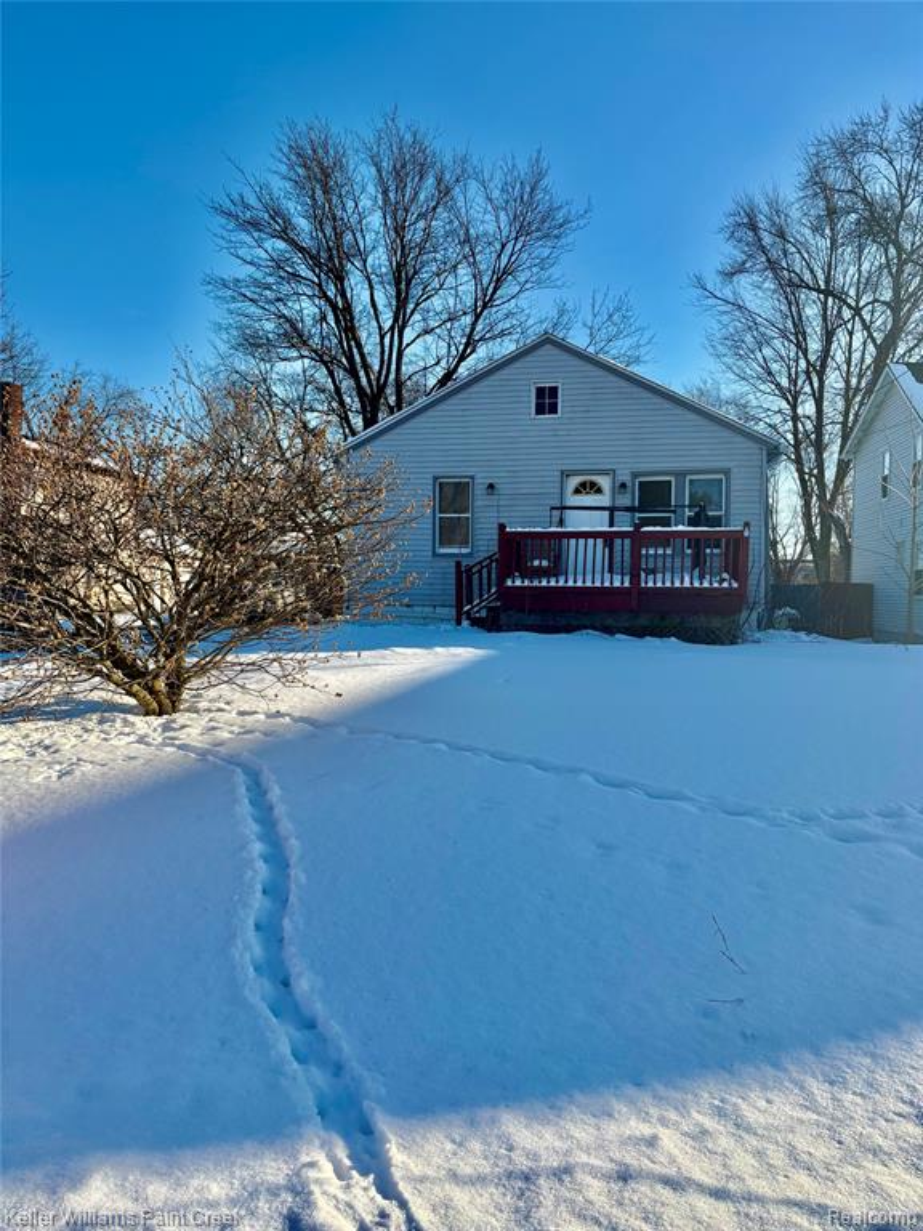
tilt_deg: -0.7
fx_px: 924
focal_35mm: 26
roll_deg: +0.4
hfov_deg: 53.1
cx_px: 462
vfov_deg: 67.3
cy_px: 616
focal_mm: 5.96
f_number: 1.6
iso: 50
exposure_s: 1/3448
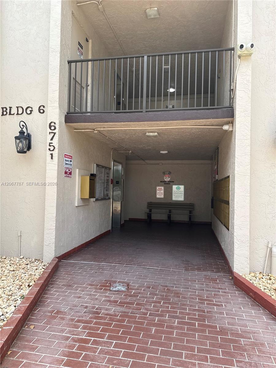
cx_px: 138
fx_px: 255
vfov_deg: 71.6
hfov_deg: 56.8
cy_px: 184
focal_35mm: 24
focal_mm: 6.76
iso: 80
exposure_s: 1/1005
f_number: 1.78
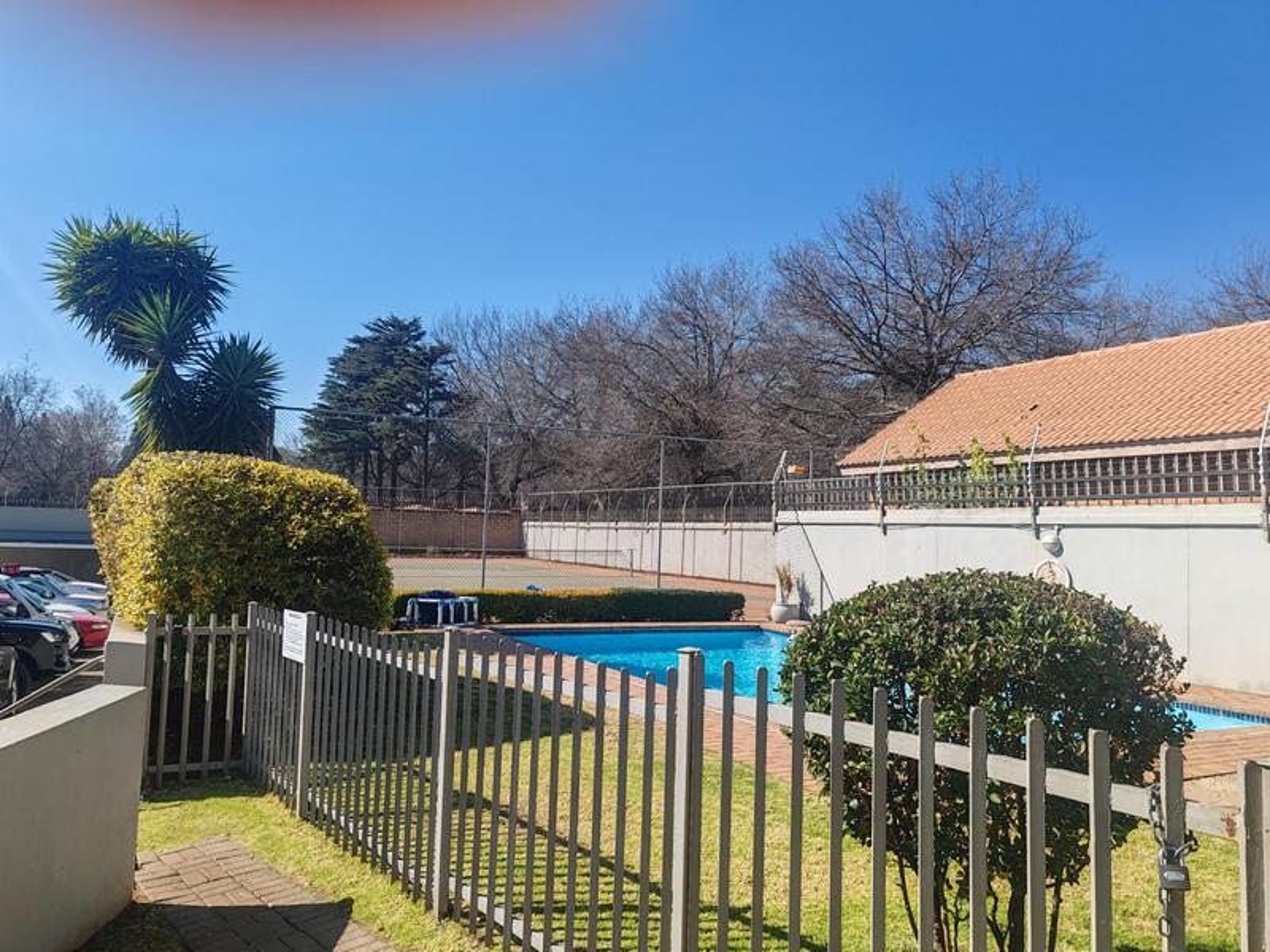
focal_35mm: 27
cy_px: 476
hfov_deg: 65.3
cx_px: 635
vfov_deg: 51.4
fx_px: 991
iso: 50
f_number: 1.9
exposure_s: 1/510
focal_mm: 6.12
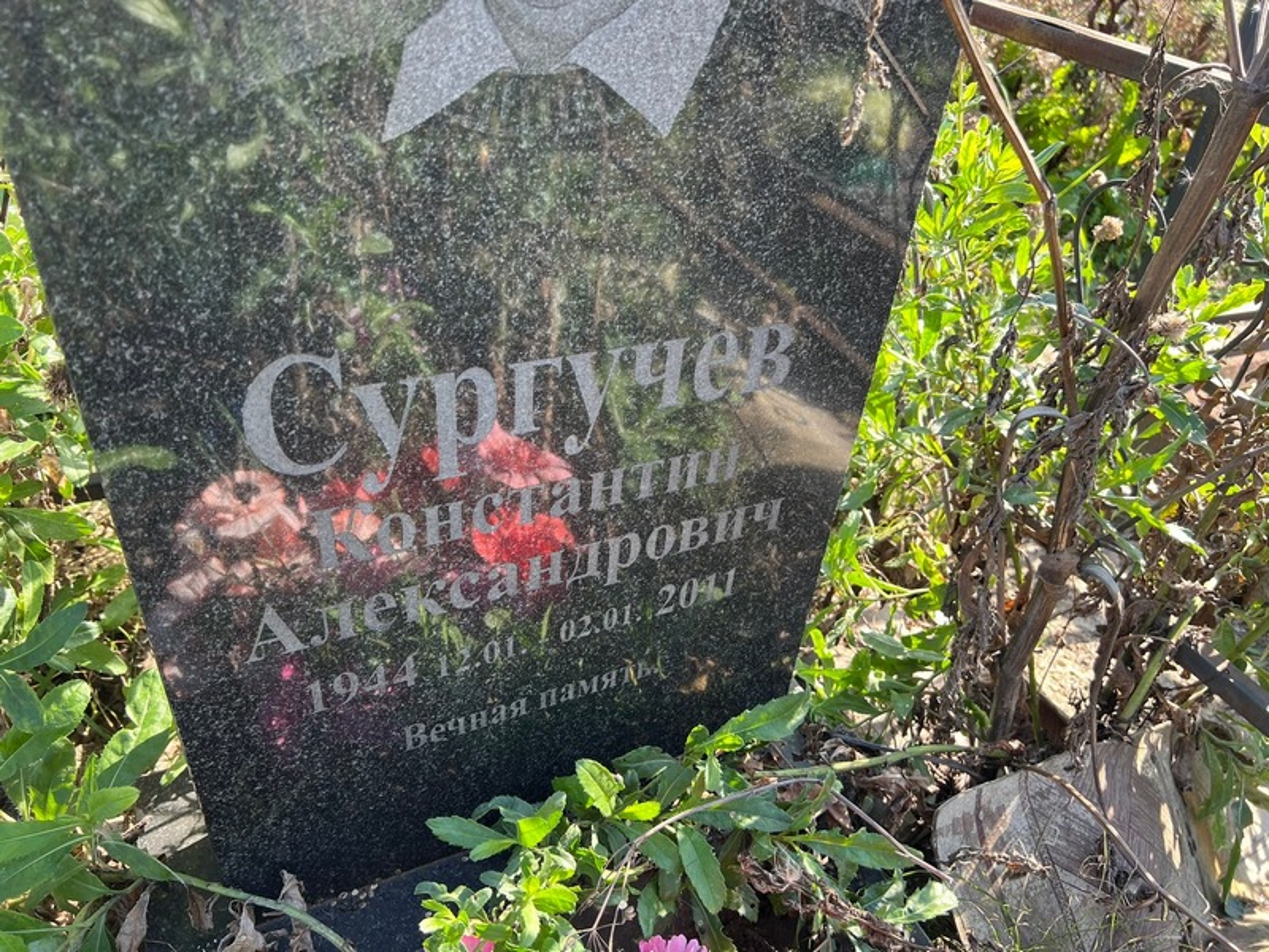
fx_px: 953
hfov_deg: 67.3
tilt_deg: -36.8
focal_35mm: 26
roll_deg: -3.6
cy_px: 476
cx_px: 634
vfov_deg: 53.1
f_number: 1.5
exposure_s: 1/275
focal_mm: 5.7
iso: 40
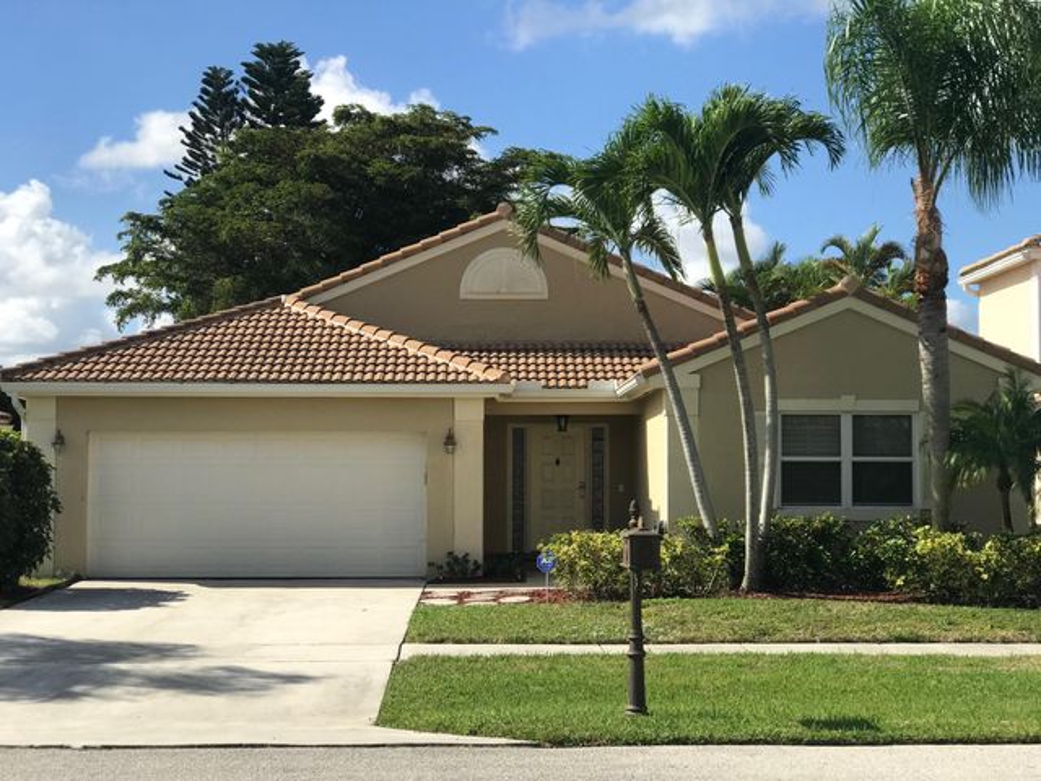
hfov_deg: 33.8
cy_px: 390
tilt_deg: +2.0
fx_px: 1714
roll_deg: -0.1
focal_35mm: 57
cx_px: 520
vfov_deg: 25.7
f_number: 2.8
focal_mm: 6.6
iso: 20
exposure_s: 1/1030
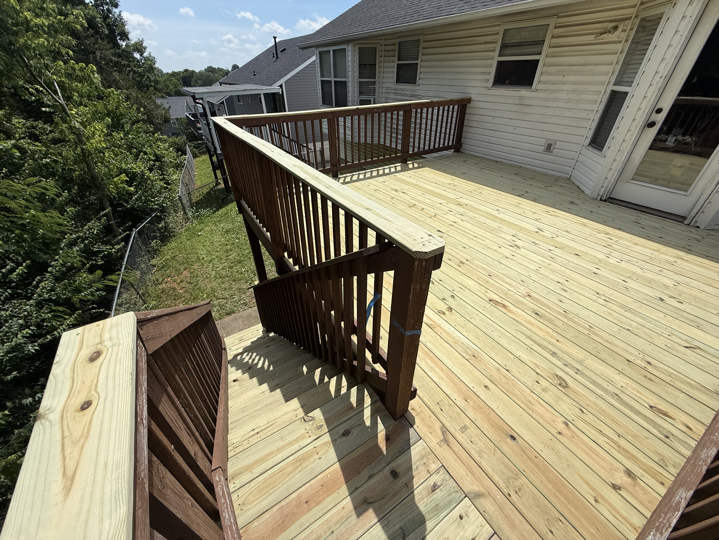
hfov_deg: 102.1
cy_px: 270
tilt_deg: -33.6
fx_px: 291
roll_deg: -0.1
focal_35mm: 14
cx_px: 360
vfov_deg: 85.7
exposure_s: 1/3891
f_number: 2.2
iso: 50
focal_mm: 2.22
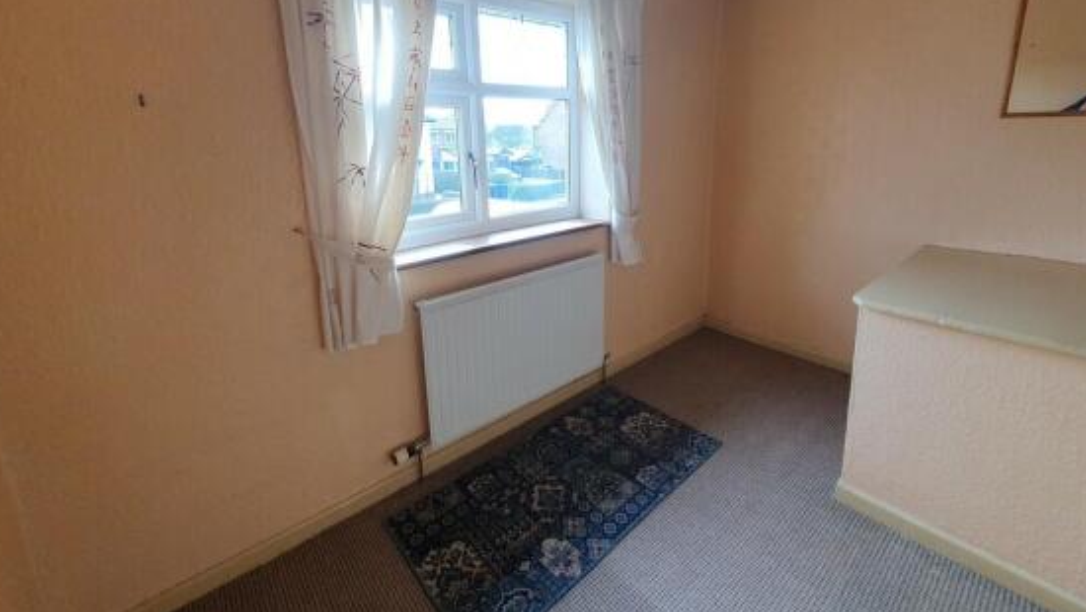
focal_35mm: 15
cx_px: 546
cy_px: 230
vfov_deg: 69.5
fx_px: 432
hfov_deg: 103.0
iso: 50
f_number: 2.2
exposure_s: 1/50
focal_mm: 1.8
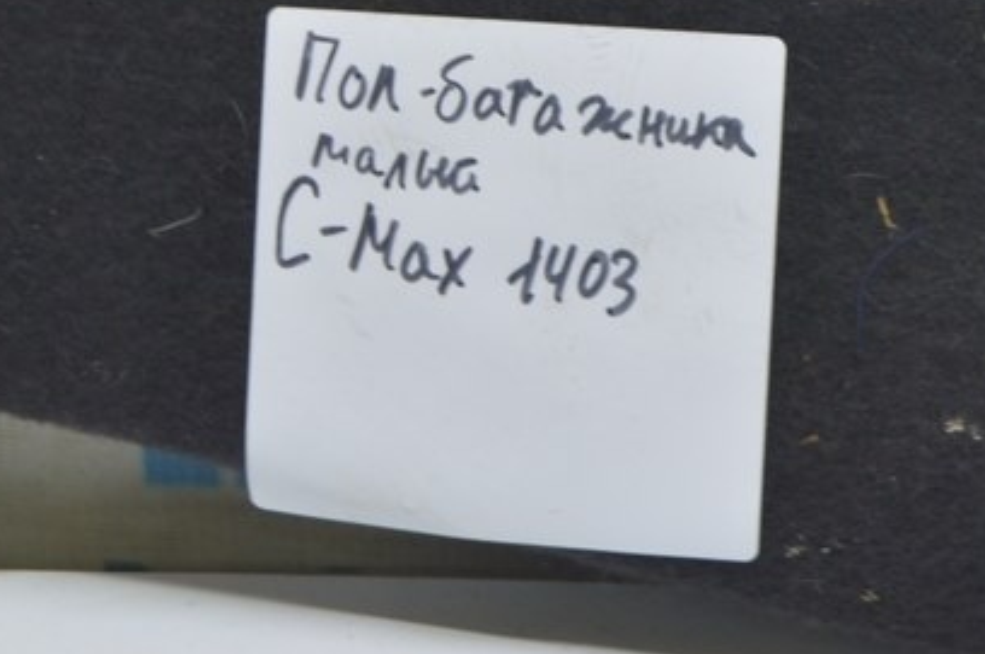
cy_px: -23
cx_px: 509
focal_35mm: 207
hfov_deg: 9.9
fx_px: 5664
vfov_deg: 6.6
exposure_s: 1/20
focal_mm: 55
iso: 400
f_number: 5.6
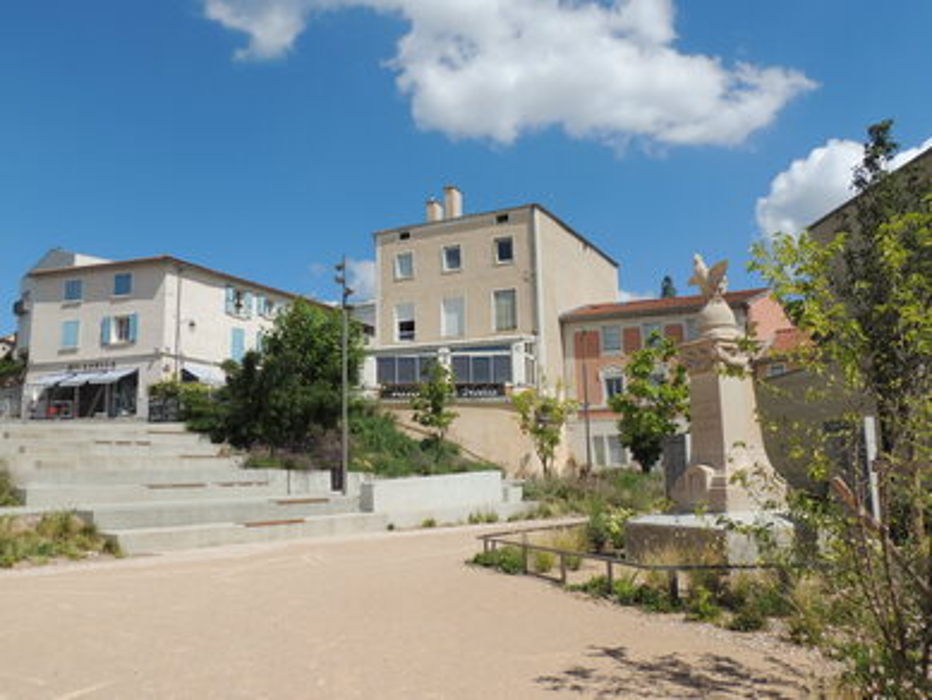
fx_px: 754
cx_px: 466
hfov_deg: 63.4
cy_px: 350
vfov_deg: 49.8
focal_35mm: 28
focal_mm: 4.9
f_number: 3.8
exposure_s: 1/1250
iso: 100
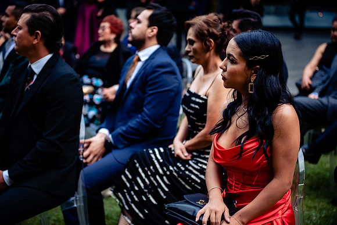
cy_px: 112
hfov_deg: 28.8
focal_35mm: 70
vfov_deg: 19.5
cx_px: 168
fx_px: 655
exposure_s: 1/160
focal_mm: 70
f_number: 2.8
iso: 320
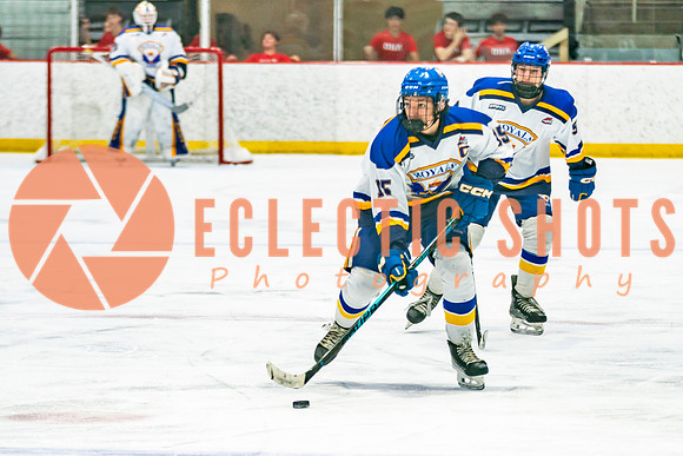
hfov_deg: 7.5
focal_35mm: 276
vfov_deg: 5.0
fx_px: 5244
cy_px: 287
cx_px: 342
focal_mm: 140
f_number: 2.8
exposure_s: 1/640
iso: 320
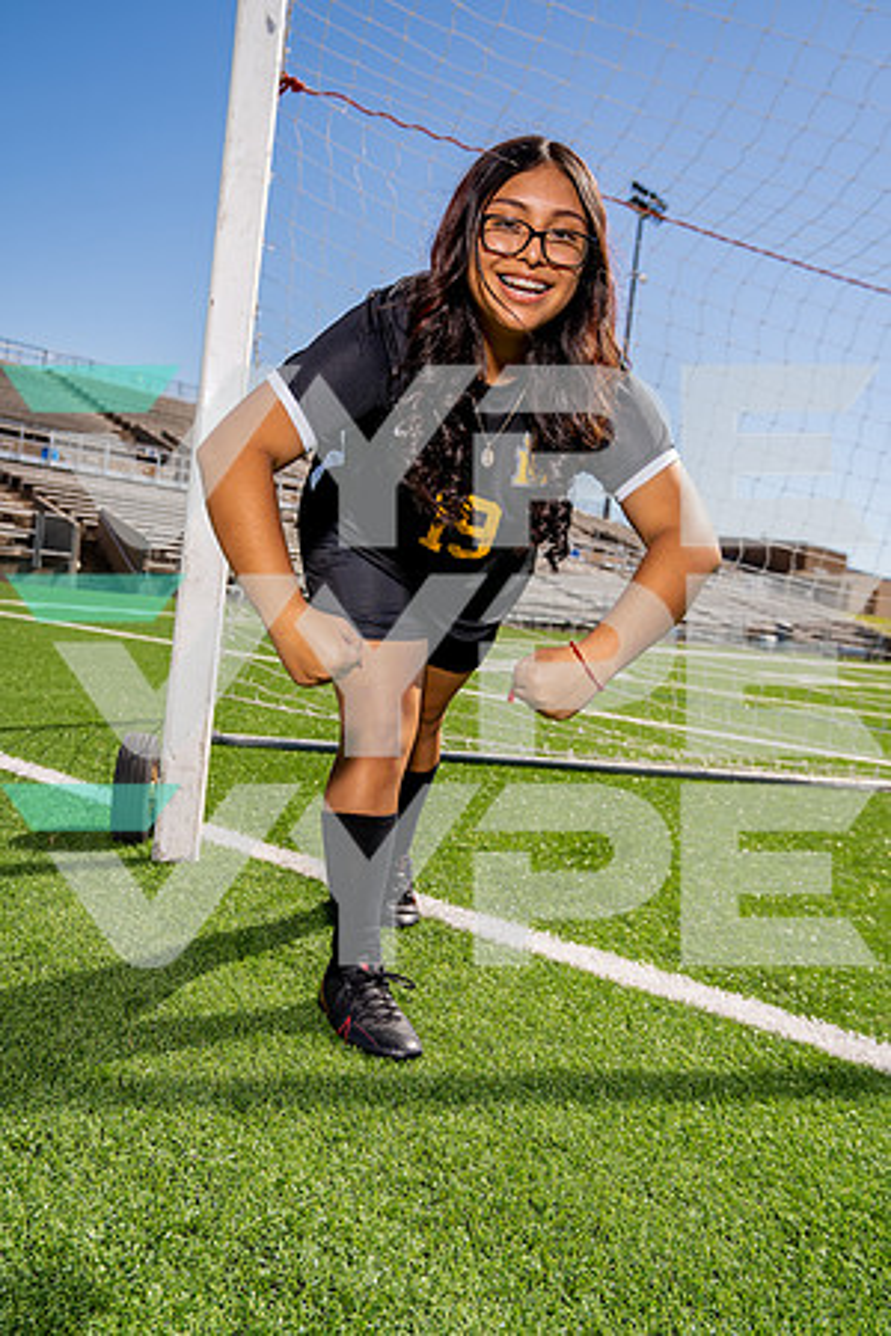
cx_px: 446
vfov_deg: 61.9
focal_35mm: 30
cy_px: 668
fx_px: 1114
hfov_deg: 43.6
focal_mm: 30
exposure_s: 1/1000
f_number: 4.5
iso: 100
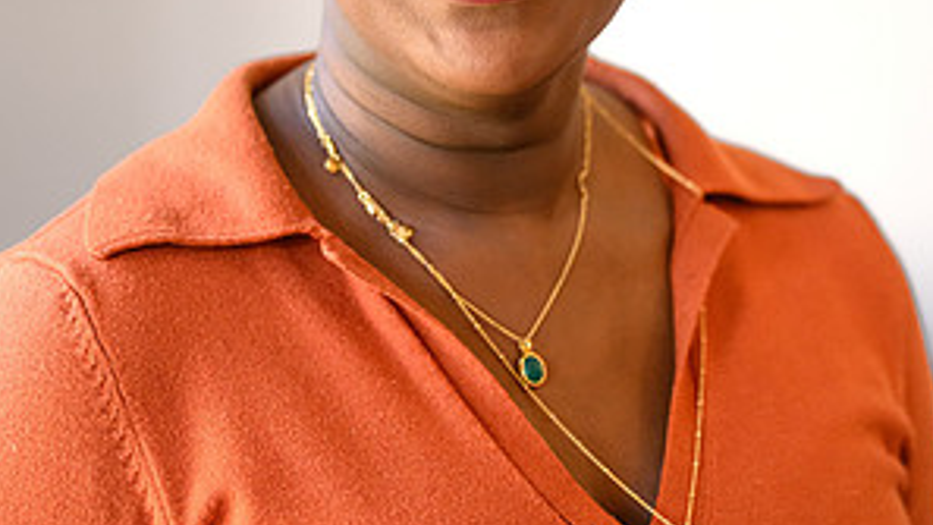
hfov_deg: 15.0
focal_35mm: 143
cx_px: 468
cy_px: -35
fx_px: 3537
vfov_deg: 8.4
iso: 5600
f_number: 2.7
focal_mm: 90
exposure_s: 1/640
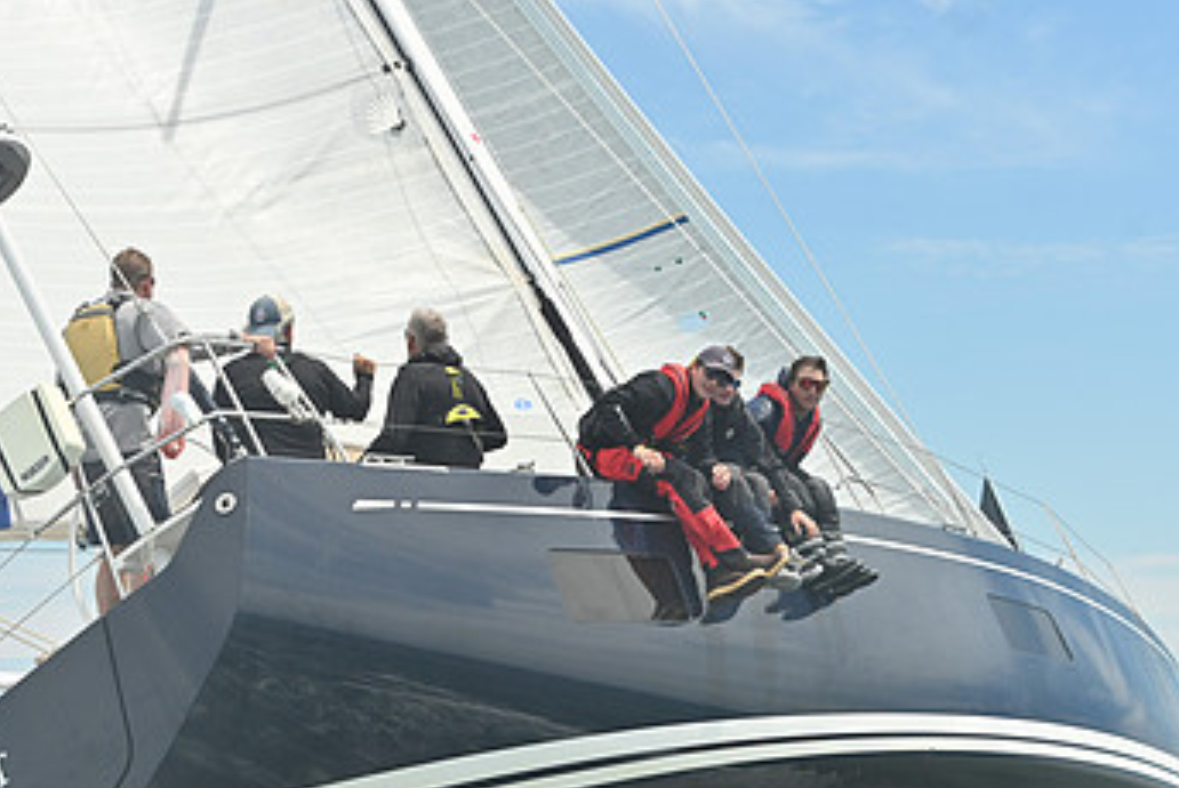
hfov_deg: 17.3
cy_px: 625
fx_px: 3868
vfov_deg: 11.6
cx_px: 624
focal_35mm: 118
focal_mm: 70
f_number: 6.3
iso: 250
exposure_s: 1/1250
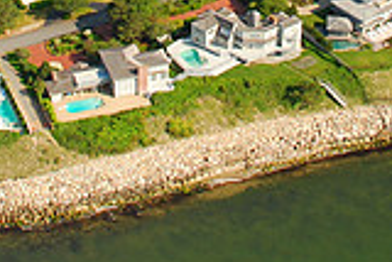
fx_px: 1068
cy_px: -152
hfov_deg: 20.8
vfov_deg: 13.1
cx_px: 218
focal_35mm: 98
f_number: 4.5
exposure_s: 1/200
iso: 200
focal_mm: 18
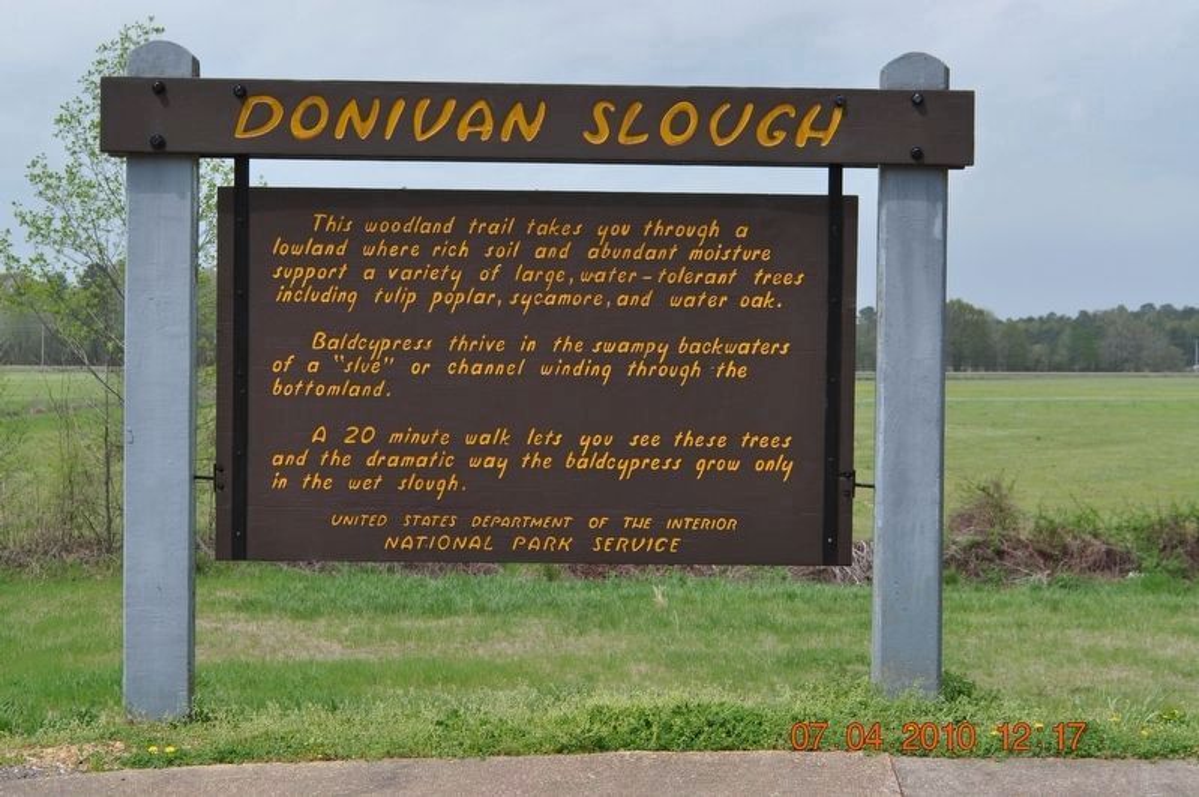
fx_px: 2296
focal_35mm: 69
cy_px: 398
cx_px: 600
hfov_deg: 29.3
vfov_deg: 19.7
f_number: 9
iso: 200
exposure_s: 1/320
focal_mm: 46
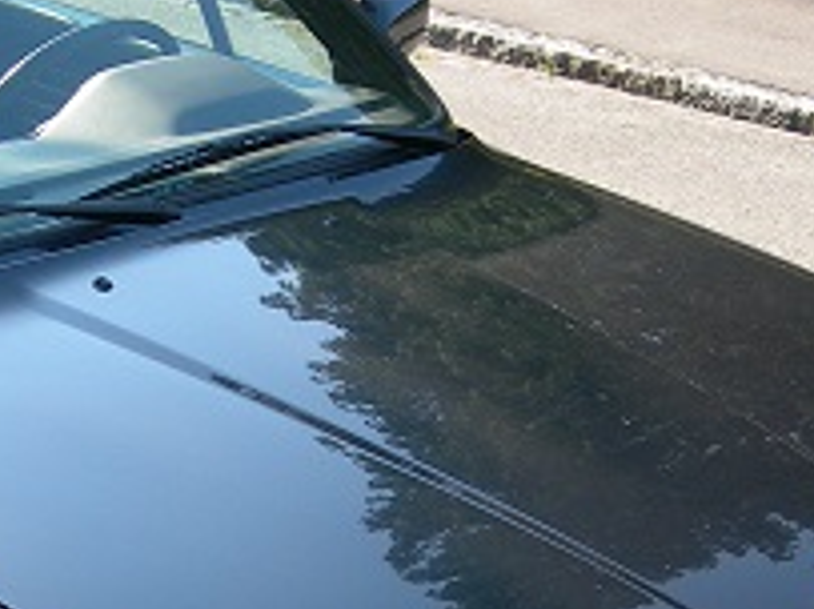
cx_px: 30
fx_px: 2703
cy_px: 443
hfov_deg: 16.8
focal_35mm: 115
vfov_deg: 12.8
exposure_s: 1/180
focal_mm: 7.8
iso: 50
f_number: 2.8
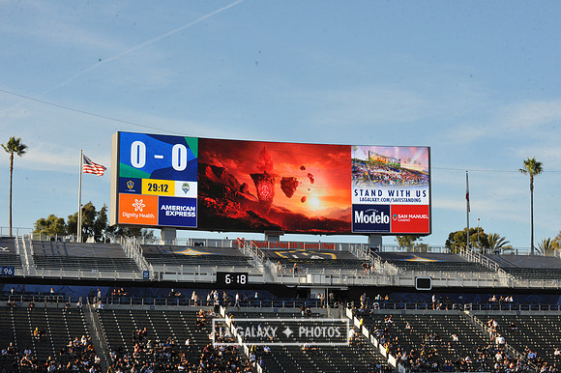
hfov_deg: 24.8
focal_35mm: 82
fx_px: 1277
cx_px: 280
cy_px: 186
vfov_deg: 16.6
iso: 1600
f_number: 16
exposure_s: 1/1000
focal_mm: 82
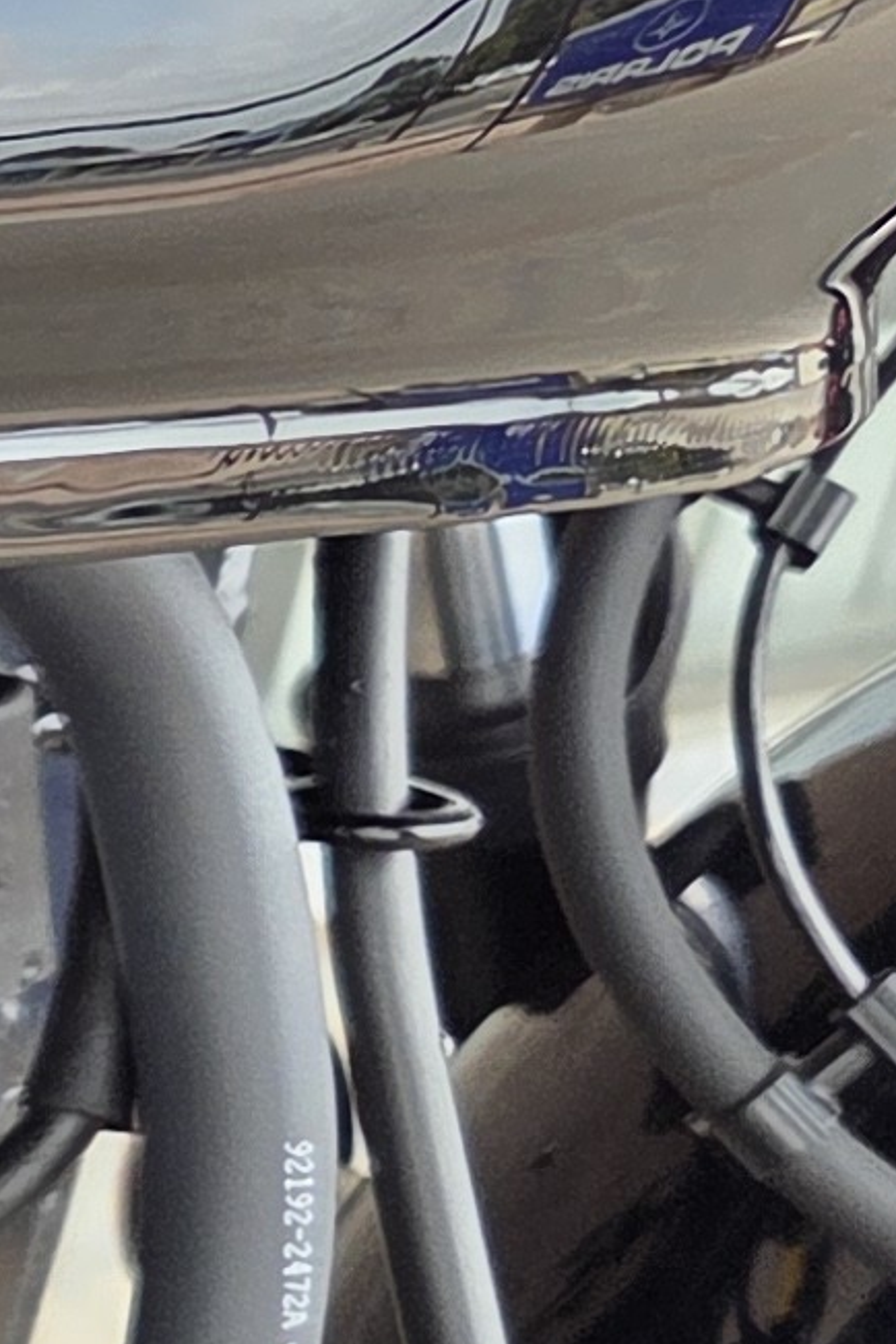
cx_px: -1821
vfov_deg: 13.9
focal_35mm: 147
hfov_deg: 8.0
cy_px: 1160
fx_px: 5488
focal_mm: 5.4
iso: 64
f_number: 1.8
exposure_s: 1/180
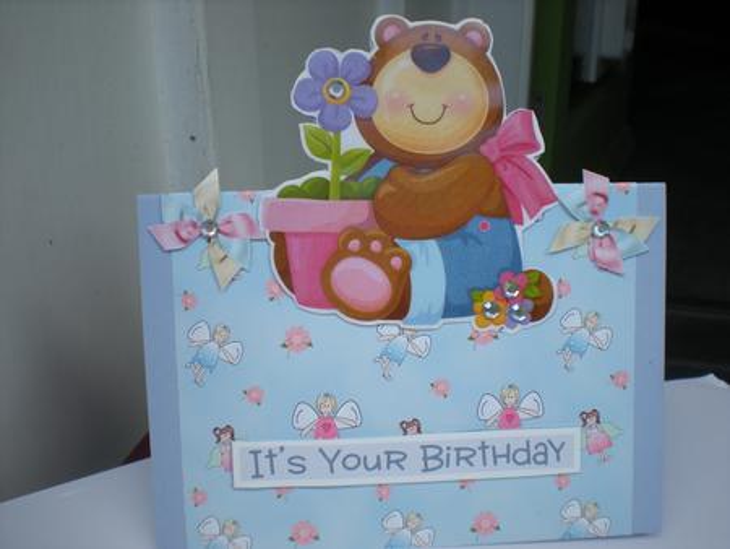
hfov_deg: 49.0
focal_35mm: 38
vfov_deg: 37.8
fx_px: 802
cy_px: 274
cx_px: 365
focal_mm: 6.3
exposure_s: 1/178
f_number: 4.6
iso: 64
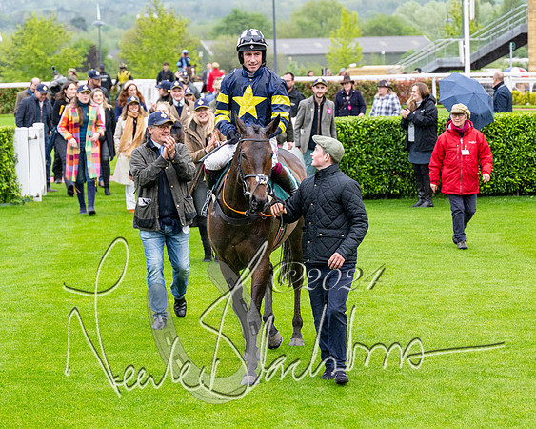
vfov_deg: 11.2
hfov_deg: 14.0
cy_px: 259
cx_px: 258
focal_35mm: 138
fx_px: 2187
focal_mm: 98
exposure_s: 1/800
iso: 1000
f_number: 4
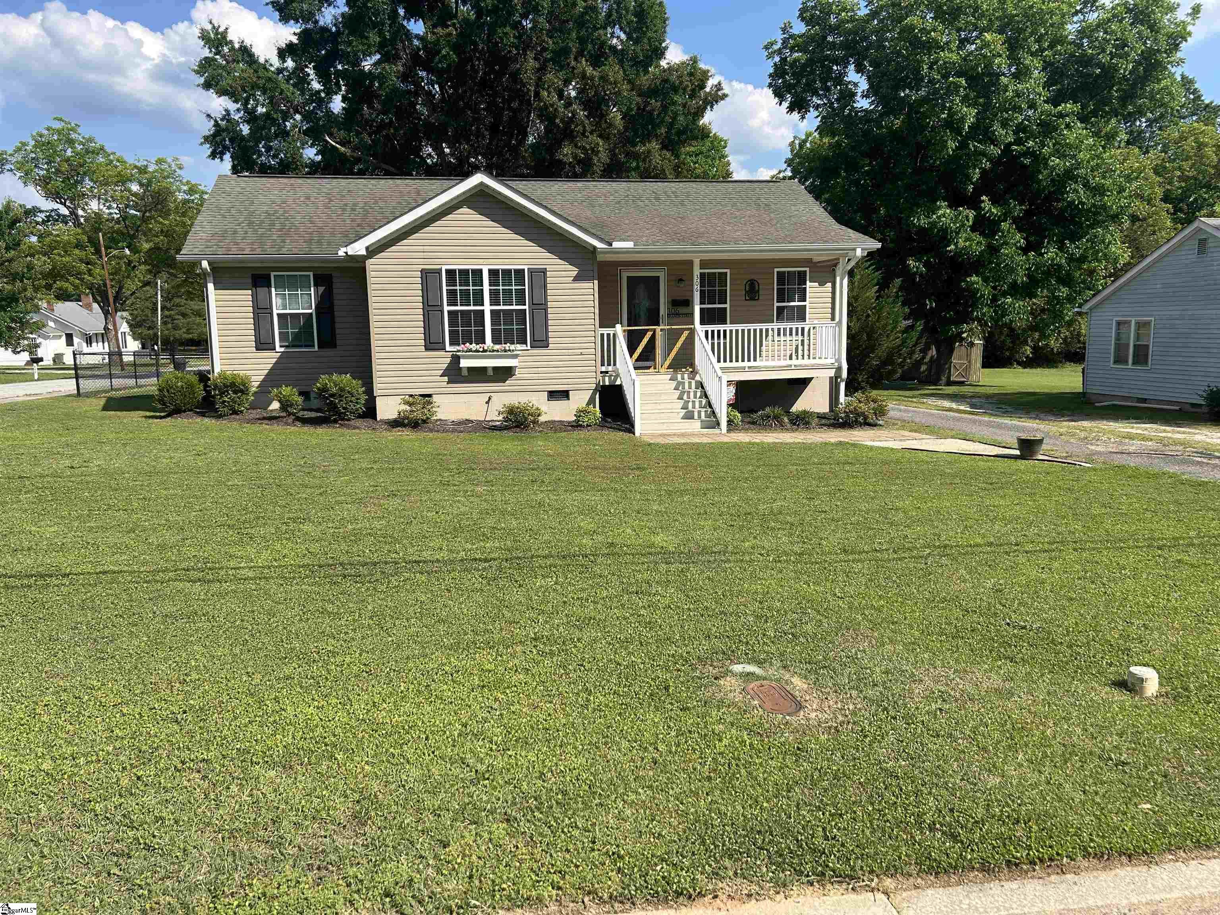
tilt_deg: -6.7
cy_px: 458
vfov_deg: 53.1
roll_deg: +1.8
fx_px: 916
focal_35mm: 26
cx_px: 610
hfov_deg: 67.3
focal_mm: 5.7
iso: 50
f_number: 1.5
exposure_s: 1/3165
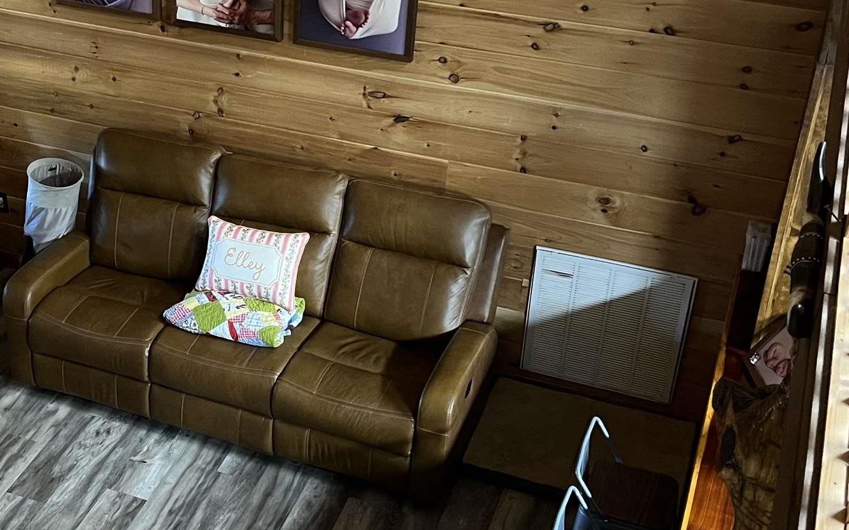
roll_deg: +0.8
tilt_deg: -32.8
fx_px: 1319
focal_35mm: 57
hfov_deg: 34.9
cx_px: 215
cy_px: 272
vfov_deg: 22.7
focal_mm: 5.7
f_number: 1.5
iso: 640
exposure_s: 1/30
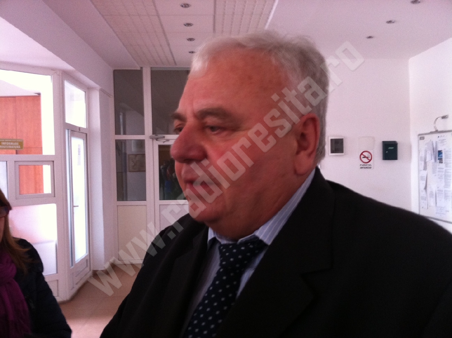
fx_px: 456
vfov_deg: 40.6
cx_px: 226
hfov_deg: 52.7
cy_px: 169
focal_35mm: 35
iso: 160
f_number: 2.8
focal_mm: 3.85
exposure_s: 1/15
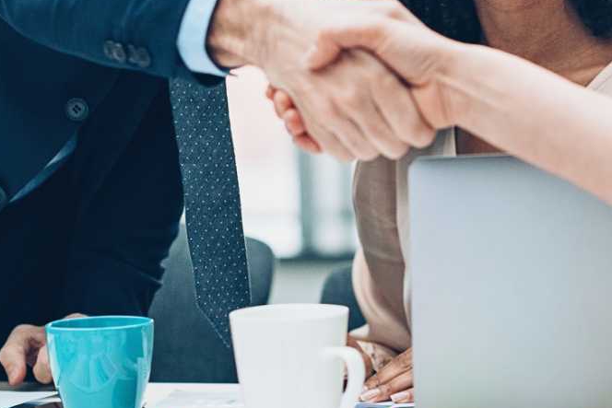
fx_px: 4455
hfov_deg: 7.9
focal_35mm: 262
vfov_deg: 5.2
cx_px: 274
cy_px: -26
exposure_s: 1/400
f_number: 2.2
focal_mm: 85
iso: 800
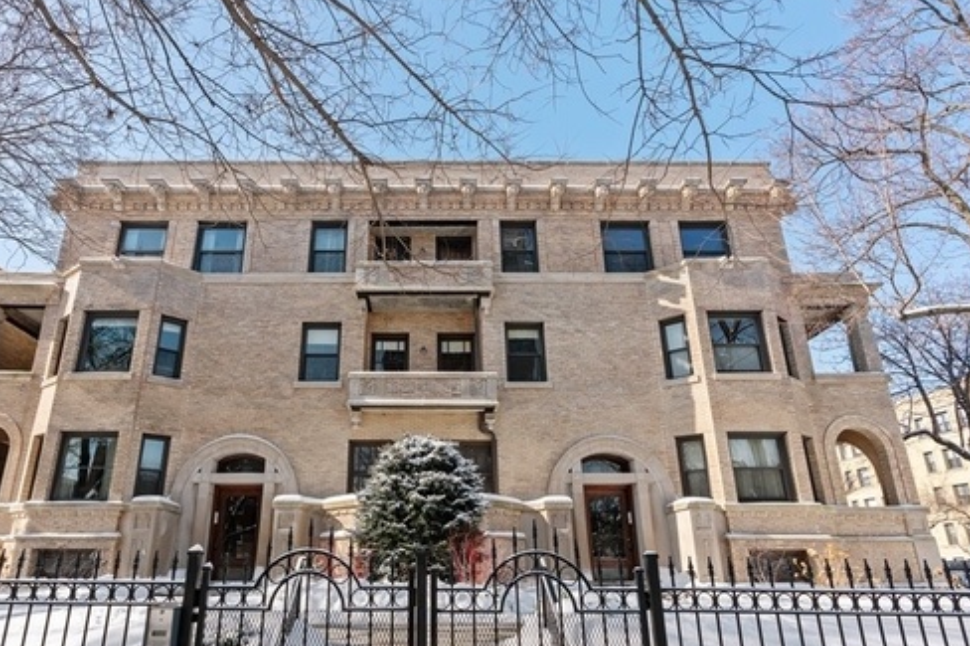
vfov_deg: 59.2
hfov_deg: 80.9
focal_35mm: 21
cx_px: 427
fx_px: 566
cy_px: 371
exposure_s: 1/400
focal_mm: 16
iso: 200
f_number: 8
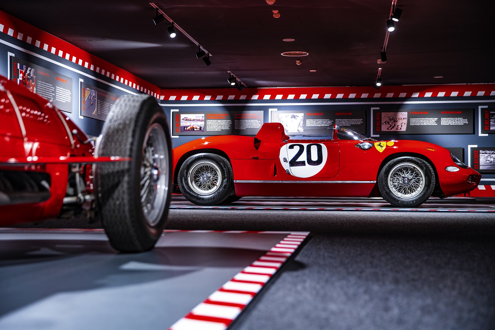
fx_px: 756
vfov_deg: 24.6
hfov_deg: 36.3
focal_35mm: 55
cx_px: 248
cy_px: 165
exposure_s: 1/50
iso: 800
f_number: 2.8
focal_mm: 55
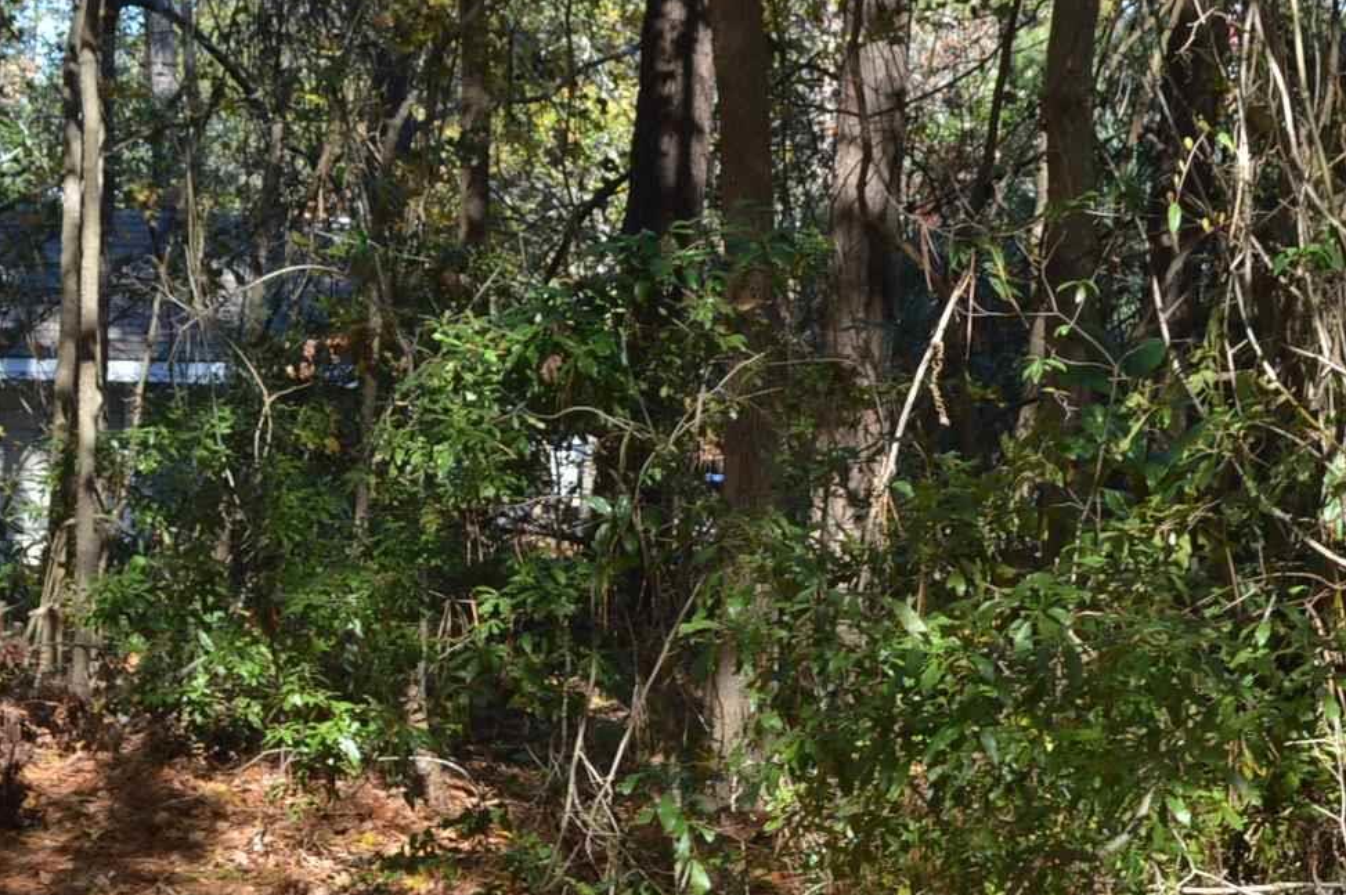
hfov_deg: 20.0
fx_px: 3810
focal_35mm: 102
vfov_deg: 13.3
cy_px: 840
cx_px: 794
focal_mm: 22
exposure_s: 1/125
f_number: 5.6
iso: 125
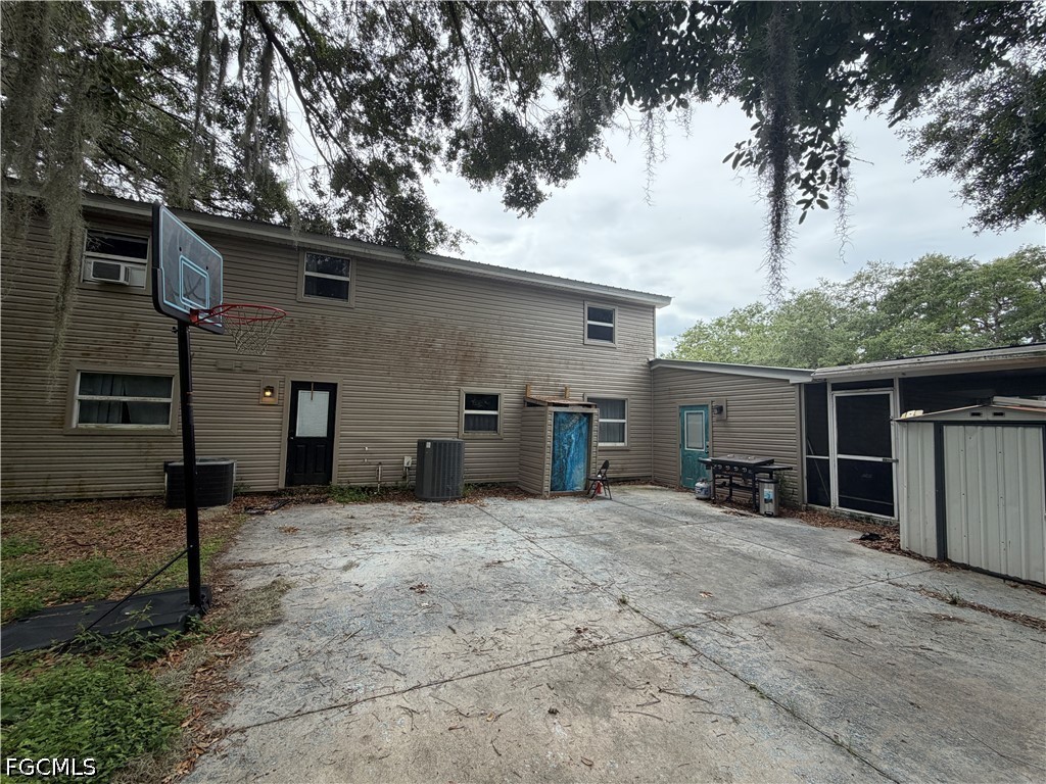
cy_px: 392
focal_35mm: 14
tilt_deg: +4.1
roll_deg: -1.1
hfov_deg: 102.1
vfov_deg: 85.7
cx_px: 523
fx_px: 423
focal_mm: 2.22
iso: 40
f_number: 2.2
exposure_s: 1/559
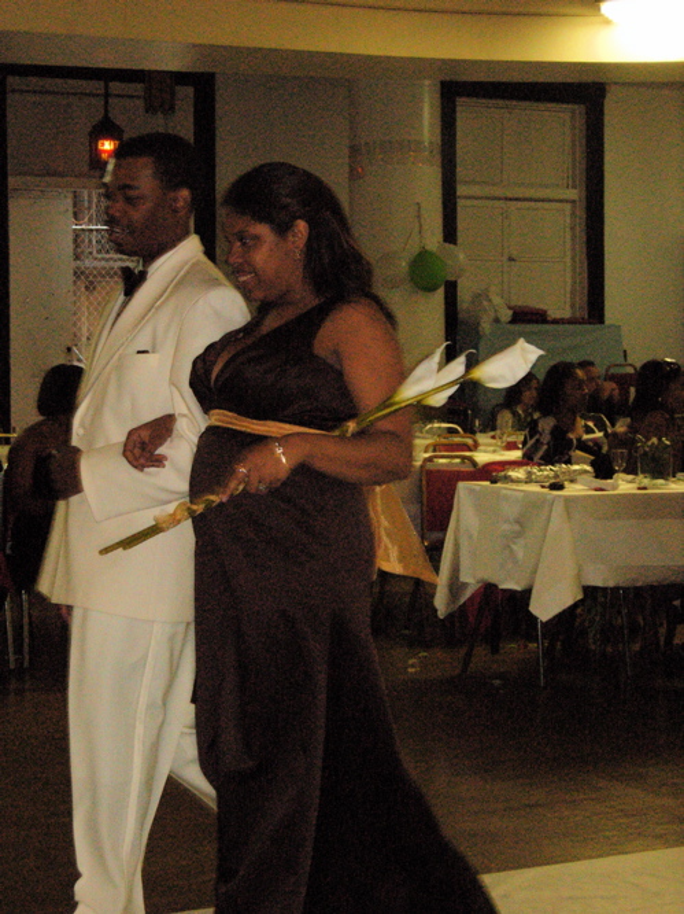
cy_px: 457
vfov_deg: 26.0
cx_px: 342
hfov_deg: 19.6
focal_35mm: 75
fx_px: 1977
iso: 400
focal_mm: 15.7
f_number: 3.9
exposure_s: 1/90.5
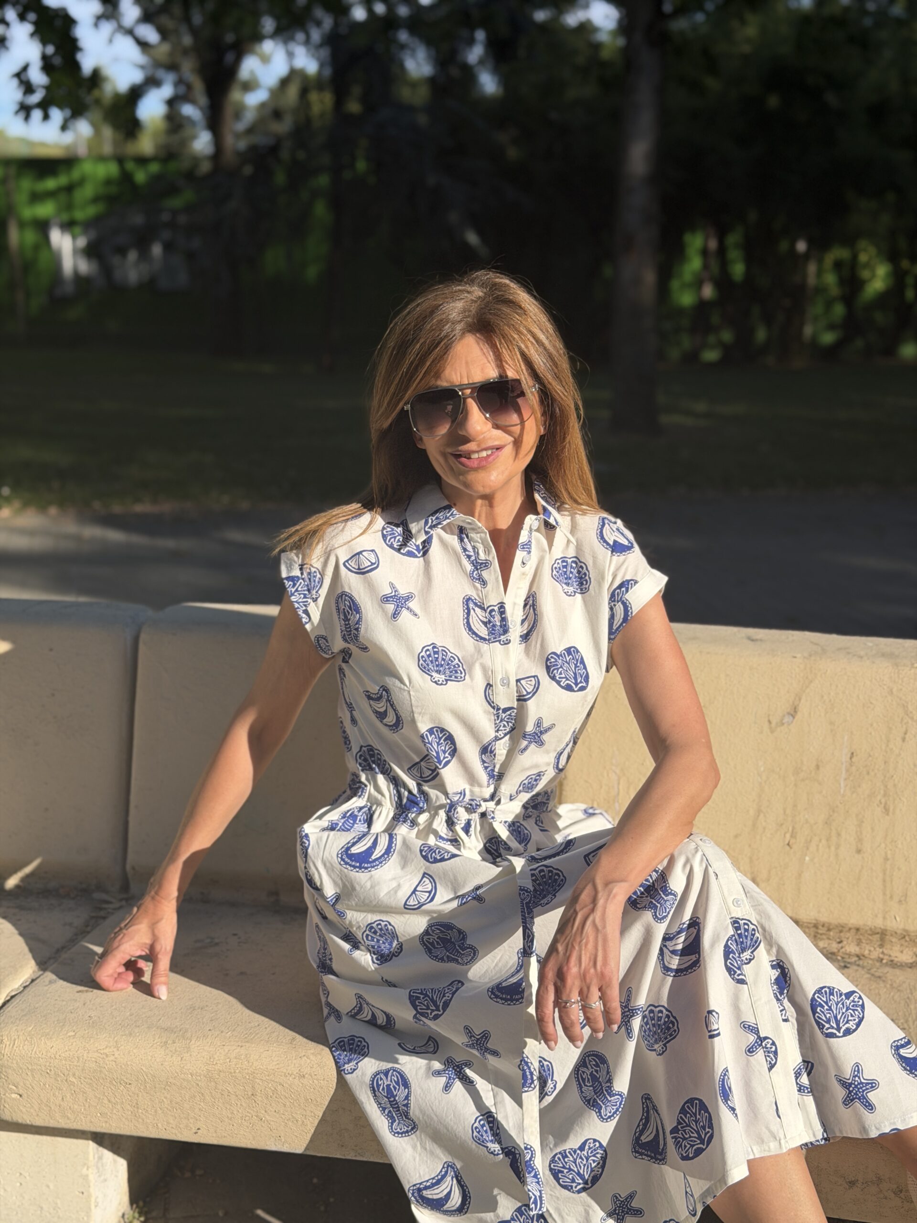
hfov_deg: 30.3
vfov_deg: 39.7
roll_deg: +0.0
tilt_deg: -11.2
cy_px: 612
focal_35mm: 48
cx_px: 458
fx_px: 1695
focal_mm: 6.76
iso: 64
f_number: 1.78
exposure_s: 1/4878
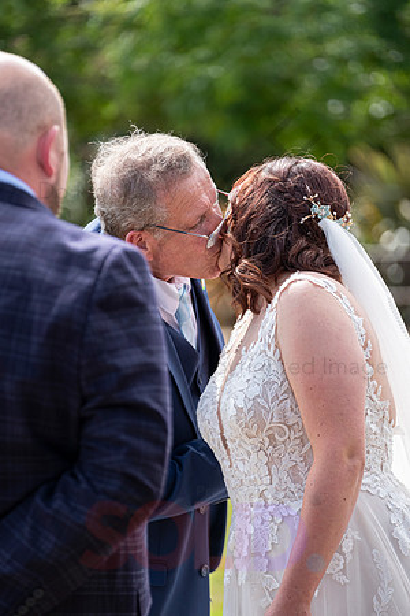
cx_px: 205
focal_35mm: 194
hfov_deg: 7.1
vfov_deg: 10.6
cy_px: 308
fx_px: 3314
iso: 200
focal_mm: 129.2
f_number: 2.8
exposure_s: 1/1000
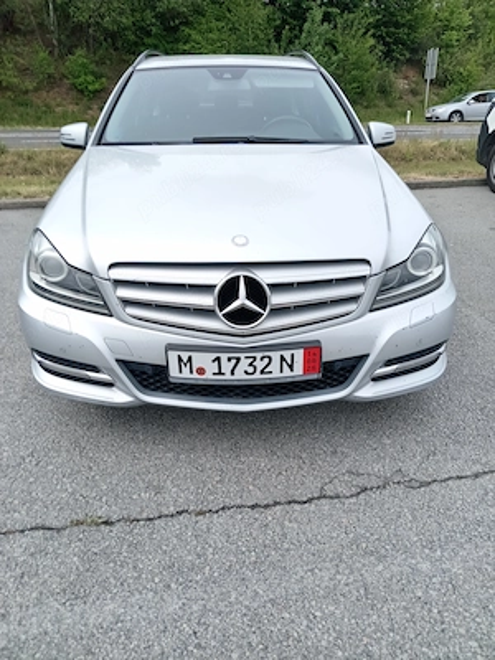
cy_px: 330
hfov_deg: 54.9
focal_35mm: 25
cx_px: 248
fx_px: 477
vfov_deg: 69.4
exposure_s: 1/331
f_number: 1.8
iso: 101
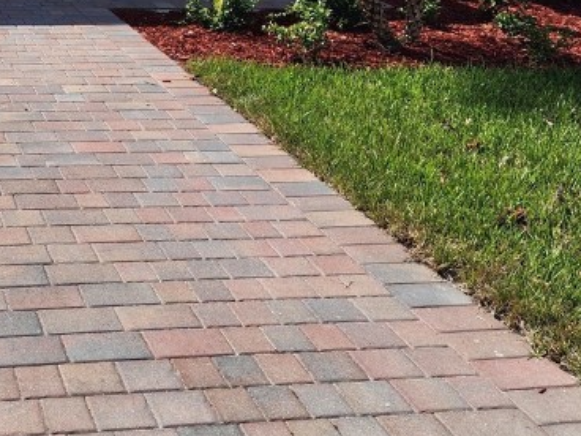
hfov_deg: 28.5
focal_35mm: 64
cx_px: 11
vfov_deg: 21.1
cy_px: -109
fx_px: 1074
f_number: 1.8
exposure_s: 1/1418
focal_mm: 6.4
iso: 12
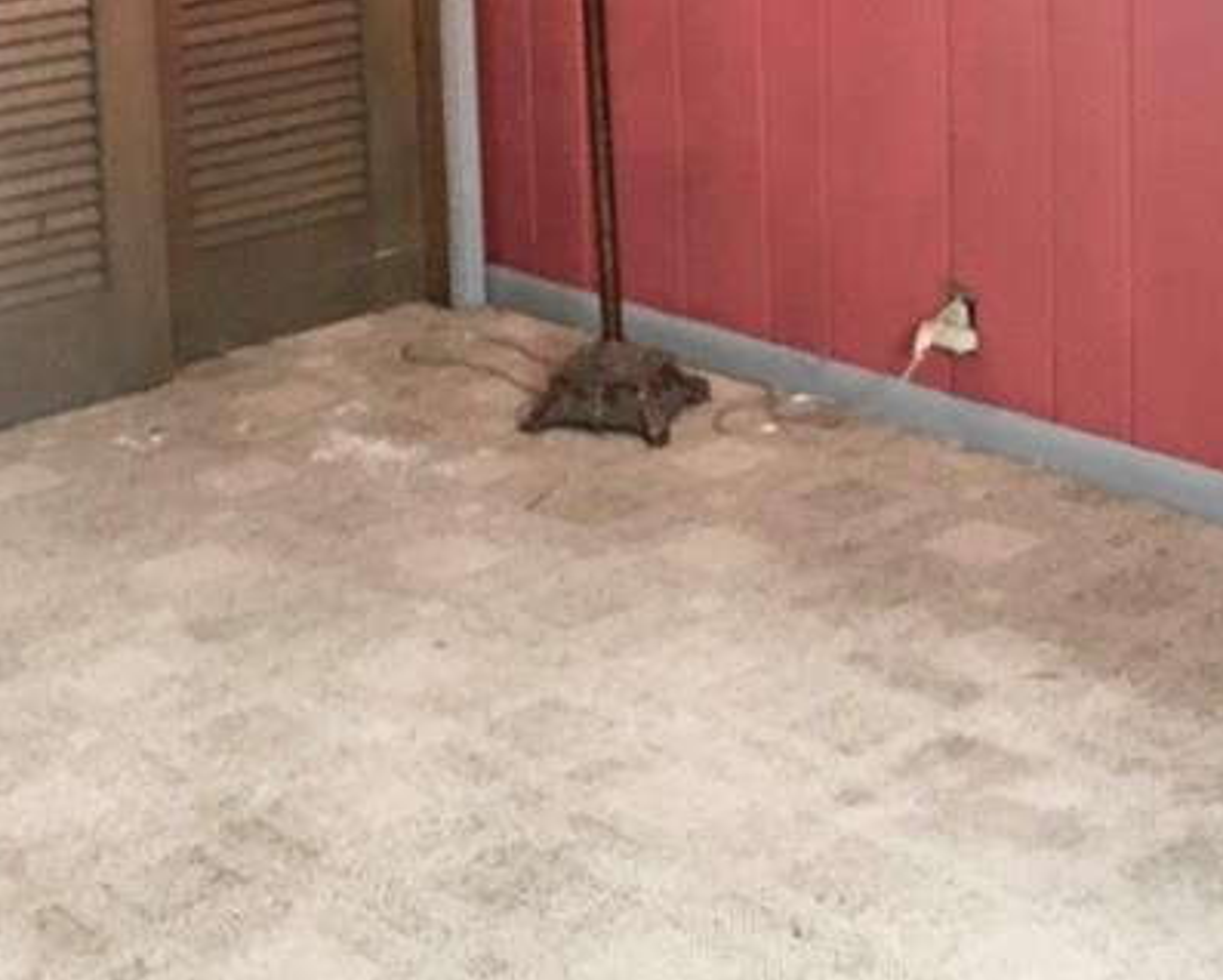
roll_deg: +3.2
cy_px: -52
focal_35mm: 73
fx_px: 2644
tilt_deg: -8.5
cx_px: 268
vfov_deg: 20.2
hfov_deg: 25.7
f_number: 2.2
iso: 100
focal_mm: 4.15
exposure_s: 1/30
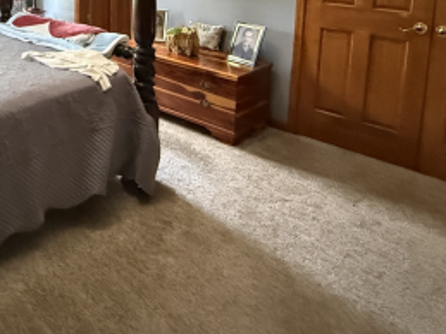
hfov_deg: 47.0
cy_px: -7
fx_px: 464
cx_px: 58
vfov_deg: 35.5
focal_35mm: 36
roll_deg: +0.4
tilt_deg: -7.0
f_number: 2.2
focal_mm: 2.22
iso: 1250
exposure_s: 1/60
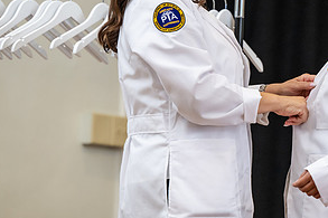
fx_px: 2704
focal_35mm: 297
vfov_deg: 4.6
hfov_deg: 6.9
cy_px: 58
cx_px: 299
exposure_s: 1/200
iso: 1600
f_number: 3.5
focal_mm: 150
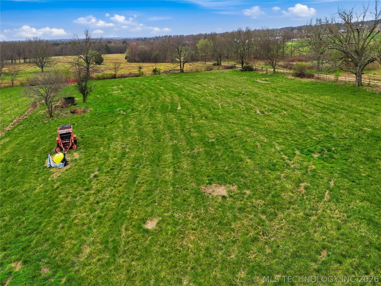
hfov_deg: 71.6
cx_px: 190
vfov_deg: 56.8
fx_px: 264
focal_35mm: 24
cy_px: 143
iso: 160
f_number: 1.7
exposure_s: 1/640
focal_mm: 6.7
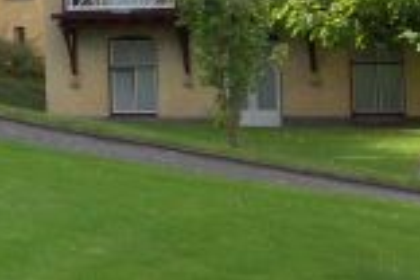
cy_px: -164
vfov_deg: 10.5
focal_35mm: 125
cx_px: -48
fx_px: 1458
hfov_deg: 15.9
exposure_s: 1/500
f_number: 13
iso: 1600
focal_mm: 26
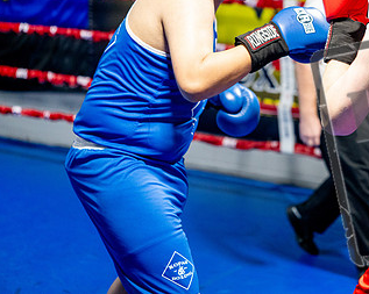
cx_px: 313
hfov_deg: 21.9
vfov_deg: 17.7
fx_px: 938
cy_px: 70
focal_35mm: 86
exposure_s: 1/1000
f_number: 2
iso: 4000
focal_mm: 50
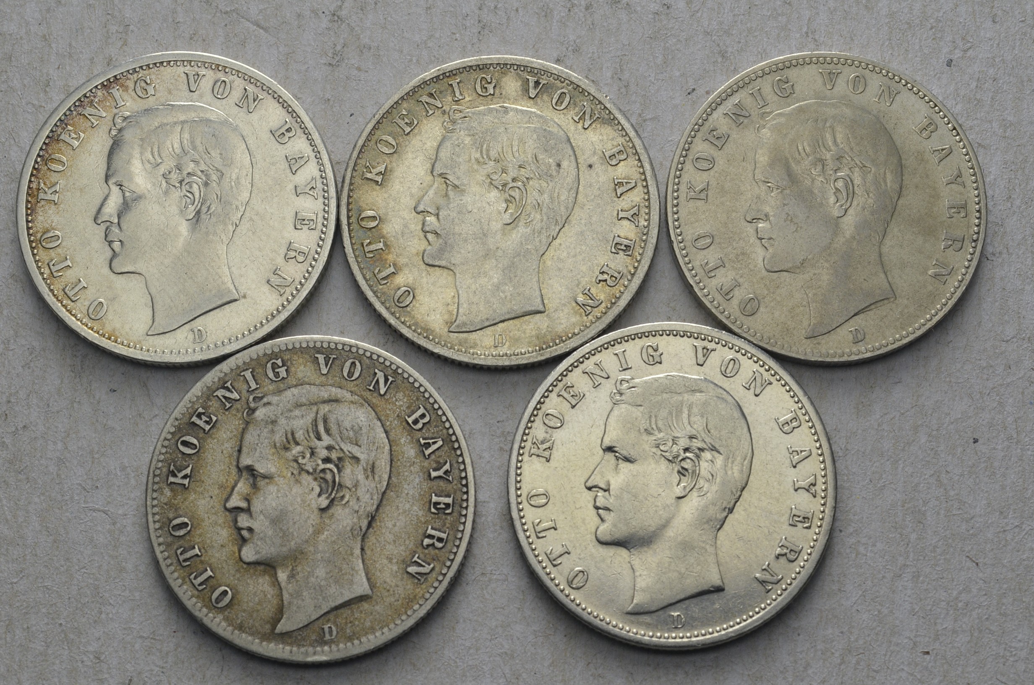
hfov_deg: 27.0
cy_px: 342
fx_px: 2150
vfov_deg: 18.1
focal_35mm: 75
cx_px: 517
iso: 400
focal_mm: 50
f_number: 14
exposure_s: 1/250
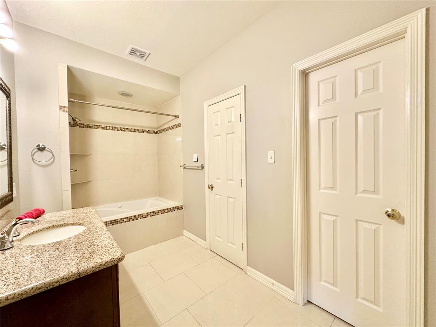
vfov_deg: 85.7
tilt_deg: -0.7
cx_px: 218
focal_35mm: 14
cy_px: 164
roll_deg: +1.3
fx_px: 176
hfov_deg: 102.1
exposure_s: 1/120
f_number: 2.2
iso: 200
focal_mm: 2.22
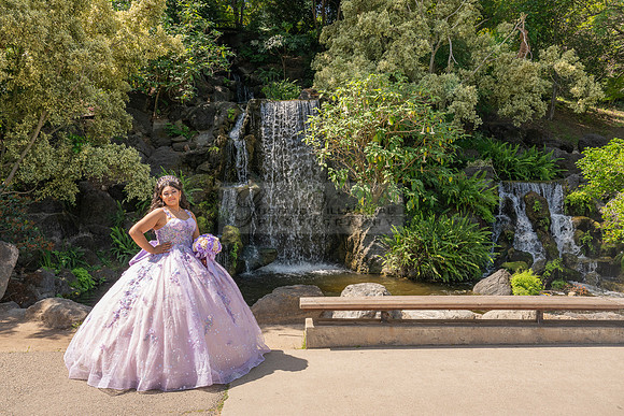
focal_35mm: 25
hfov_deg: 70.8
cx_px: 295
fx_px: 439
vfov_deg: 50.8
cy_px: 213
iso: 200
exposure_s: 1/200
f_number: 9
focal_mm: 24
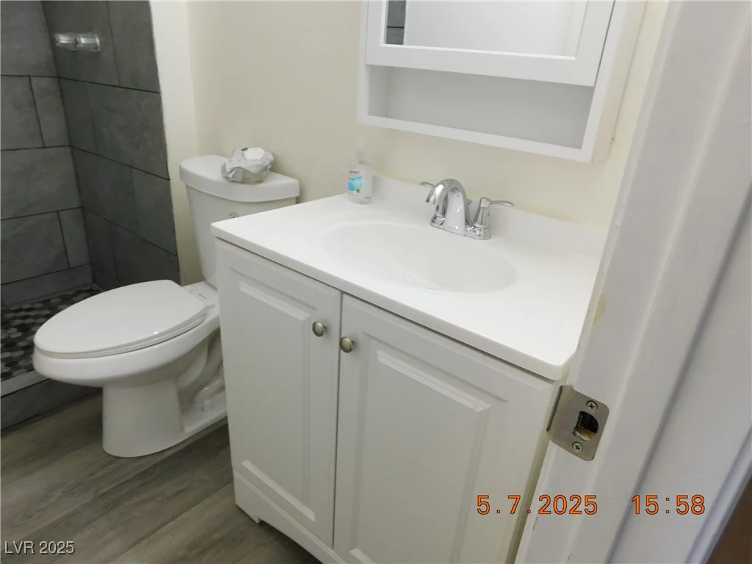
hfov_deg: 73.9
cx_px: 376
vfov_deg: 58.9
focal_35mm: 23
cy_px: 282
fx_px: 500
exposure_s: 1/50
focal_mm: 4
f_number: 3
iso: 125
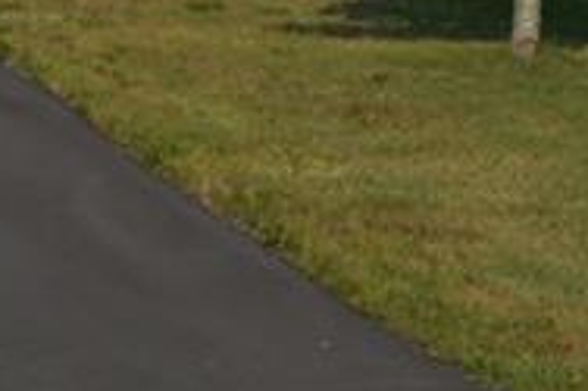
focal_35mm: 262
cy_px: -416
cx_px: 163
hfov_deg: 7.9
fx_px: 4276
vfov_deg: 5.1
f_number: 8
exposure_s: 1/250
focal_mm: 32
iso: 100
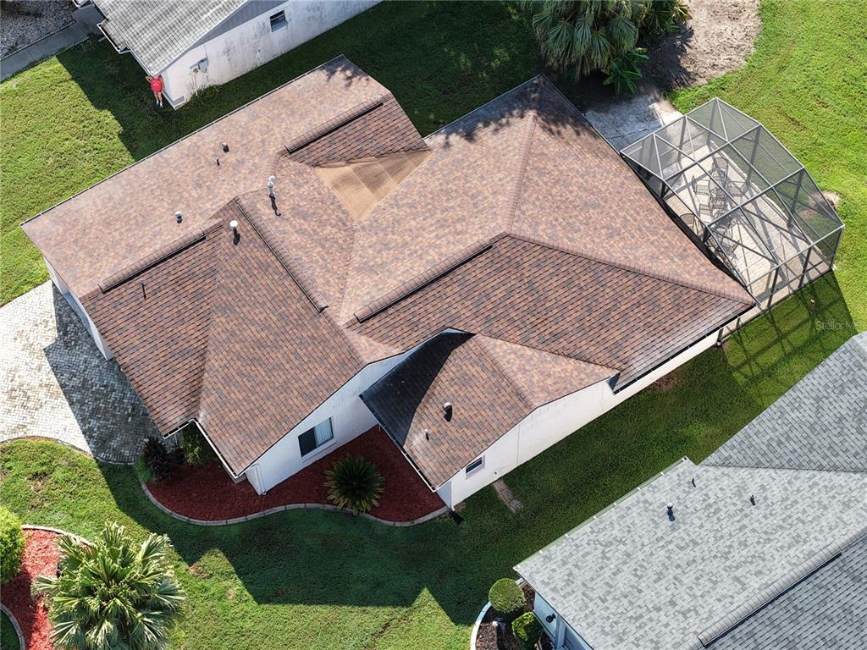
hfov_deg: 27.8
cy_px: 325
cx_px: 434
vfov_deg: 21.0
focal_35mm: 70
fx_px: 1753
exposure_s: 1/400
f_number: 2.8
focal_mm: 19.35
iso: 125
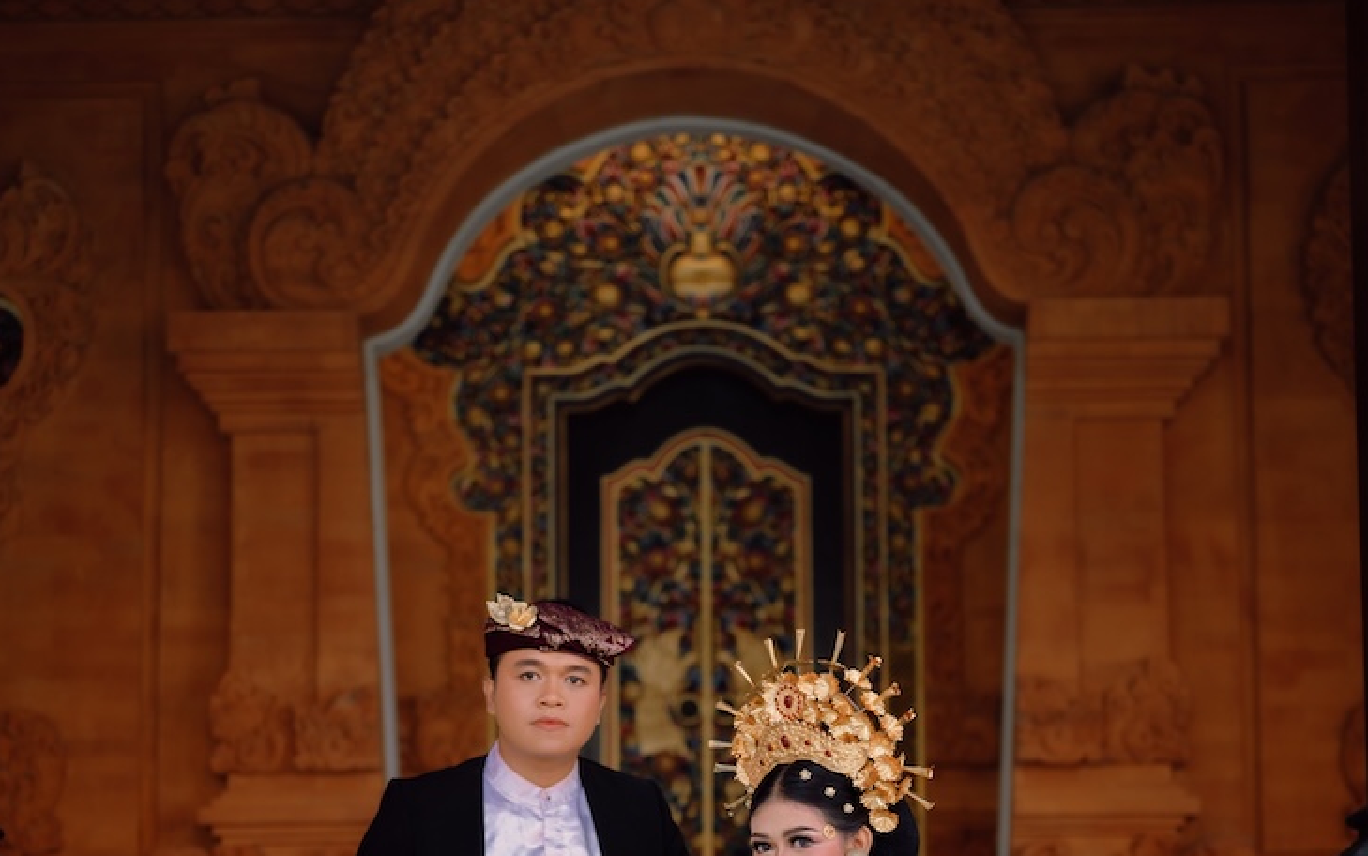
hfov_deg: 24.6
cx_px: 685
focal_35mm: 84
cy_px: 818
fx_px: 3132
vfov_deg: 15.3
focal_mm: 50
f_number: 1.8
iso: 200
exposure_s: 1/250
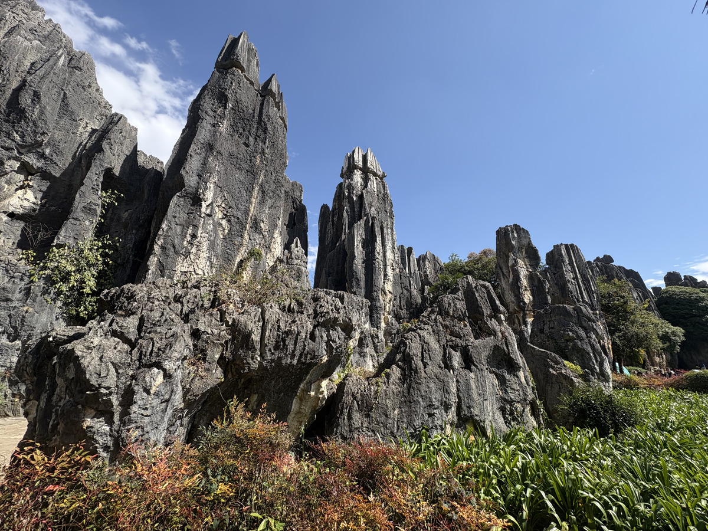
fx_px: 286
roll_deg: +0.0
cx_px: 354
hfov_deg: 102.1
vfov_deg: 85.7
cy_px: 266
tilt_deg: +20.3
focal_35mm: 14
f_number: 2.2
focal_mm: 2.22
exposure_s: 1/1078
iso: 40
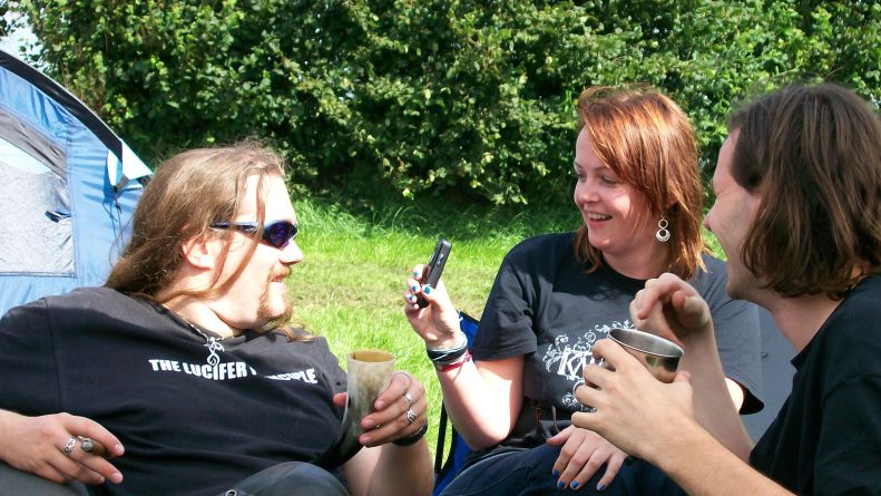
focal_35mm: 77
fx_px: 1799
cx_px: 437
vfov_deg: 15.7
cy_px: 259
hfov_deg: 27.5
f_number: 3.8
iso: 80
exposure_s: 1/339
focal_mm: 11.6
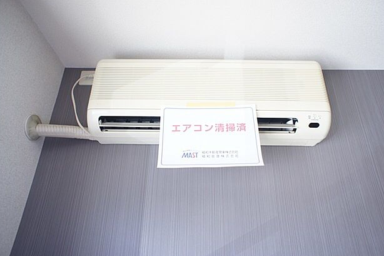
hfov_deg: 71.5
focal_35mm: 25
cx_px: 195
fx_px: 267
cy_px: 128
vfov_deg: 51.3
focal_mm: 16
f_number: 2.8
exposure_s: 1/30
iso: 250
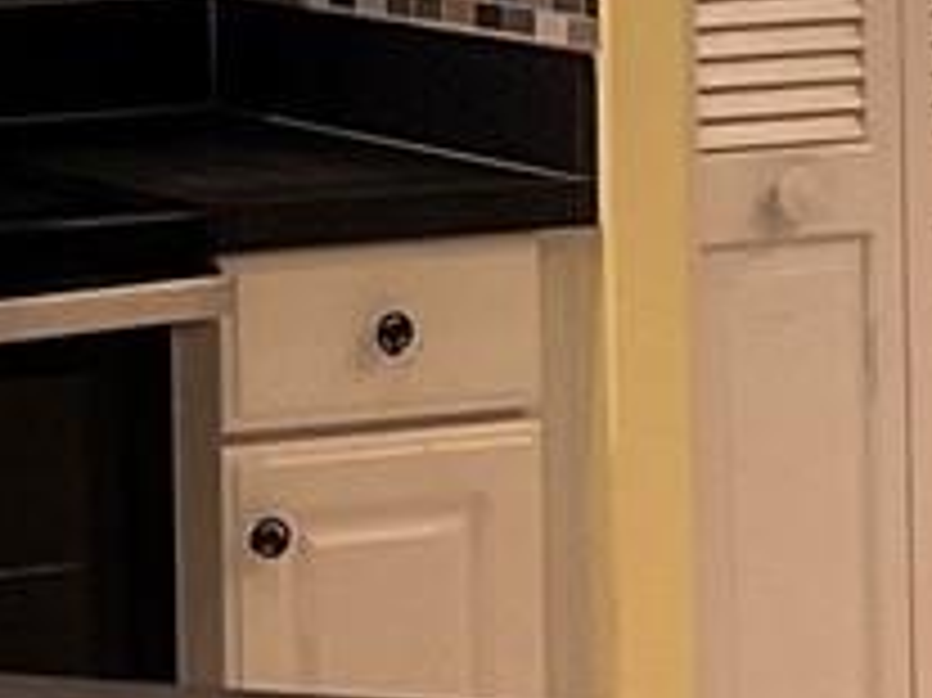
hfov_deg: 8.7
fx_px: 6027
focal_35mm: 224
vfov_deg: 6.6
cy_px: -122
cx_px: -369
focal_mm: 3
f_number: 1.8
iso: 64
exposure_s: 1/60
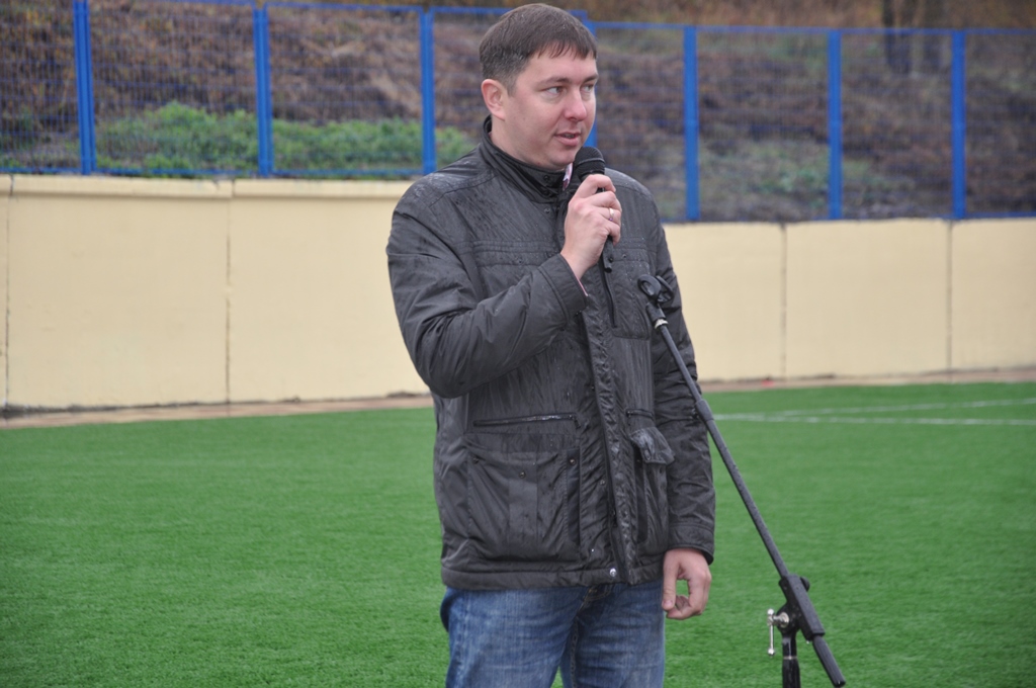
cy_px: 344
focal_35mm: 158
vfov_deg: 8.7
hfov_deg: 13.1
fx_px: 4527
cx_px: 518
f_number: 5.6
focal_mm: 105
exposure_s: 1/60
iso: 400
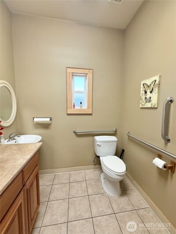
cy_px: 117
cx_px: 88
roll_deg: +0.2
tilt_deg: -3.8
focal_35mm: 14
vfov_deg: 102.1
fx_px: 95
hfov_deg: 85.7
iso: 200
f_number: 2.2
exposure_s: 1/120
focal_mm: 2.22
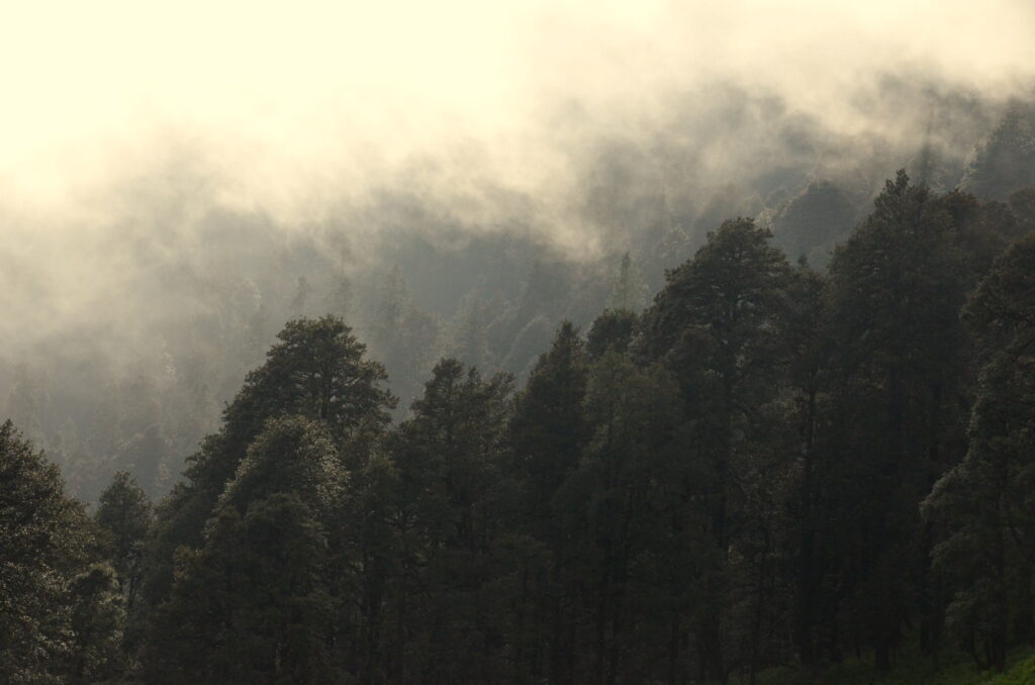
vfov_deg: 12.1
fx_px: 3227
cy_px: 342
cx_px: 518
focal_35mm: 112
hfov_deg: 18.2
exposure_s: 1/1250
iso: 1600
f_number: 13
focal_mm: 75
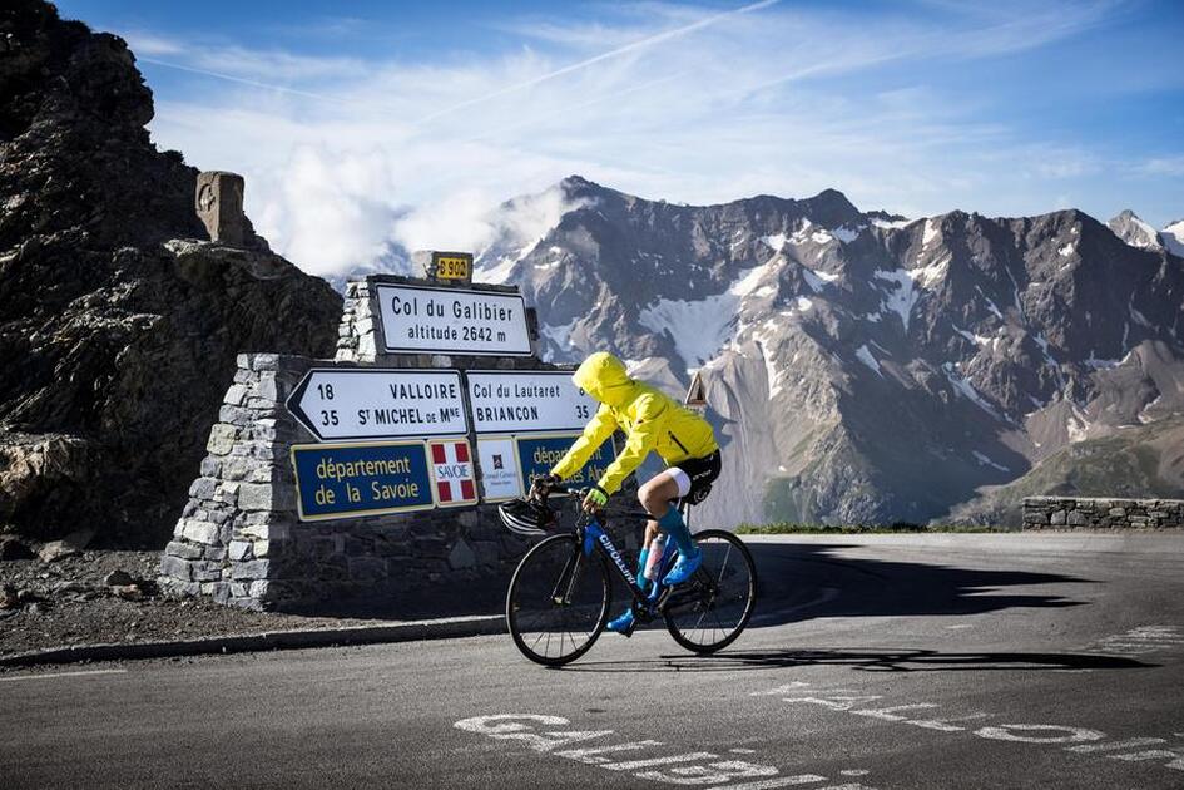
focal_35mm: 52
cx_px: 592
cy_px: 395
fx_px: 1727
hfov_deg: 37.9
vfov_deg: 25.8
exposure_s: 1/1000
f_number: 5
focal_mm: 35
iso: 100
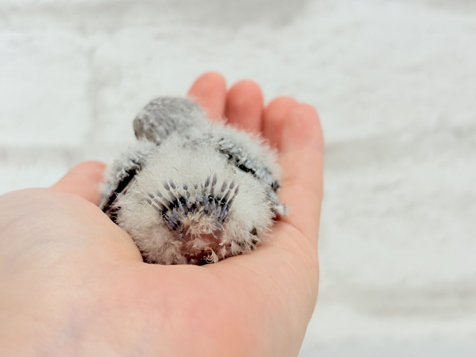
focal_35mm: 52
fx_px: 715
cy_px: 178
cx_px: 238
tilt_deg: -4.4
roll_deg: +2.7
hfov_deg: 36.8
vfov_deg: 28.0
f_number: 1.6
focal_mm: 5.96
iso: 64
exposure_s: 1/100
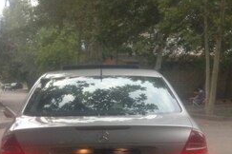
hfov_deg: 28.8
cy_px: 186
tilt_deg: -6.8
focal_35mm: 70
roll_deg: -2.9
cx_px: 96
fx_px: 451
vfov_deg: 18.4
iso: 80
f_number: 2.4
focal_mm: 4.12
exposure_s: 1/20
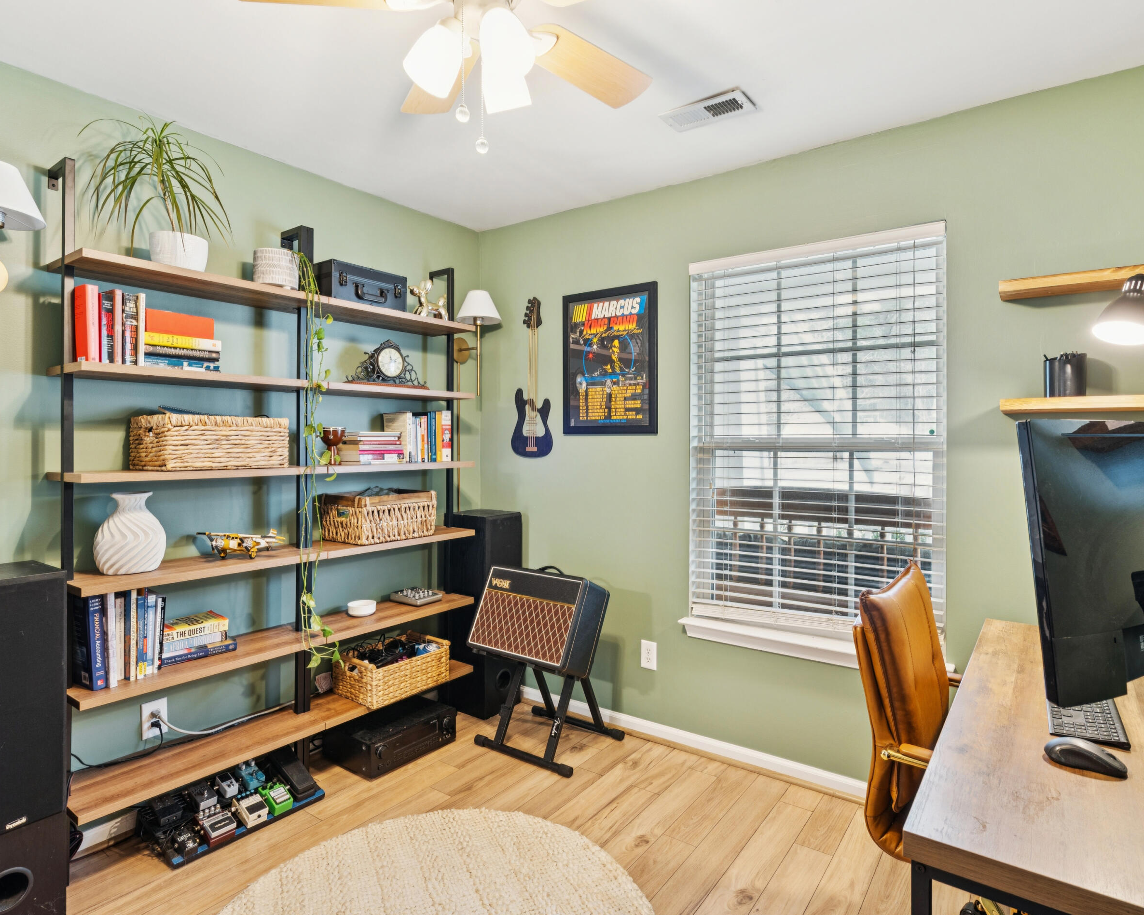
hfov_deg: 83.2
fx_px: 643
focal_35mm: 19
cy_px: 436
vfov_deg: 70.8
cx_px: 598
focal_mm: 16
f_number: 8
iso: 400
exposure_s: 1/3.33
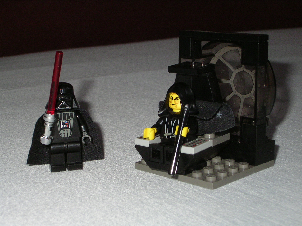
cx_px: 151
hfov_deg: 24.7
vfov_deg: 18.7
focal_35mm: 79
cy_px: 113
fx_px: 689
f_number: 7
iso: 100
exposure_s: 1/66.6
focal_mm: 12.4
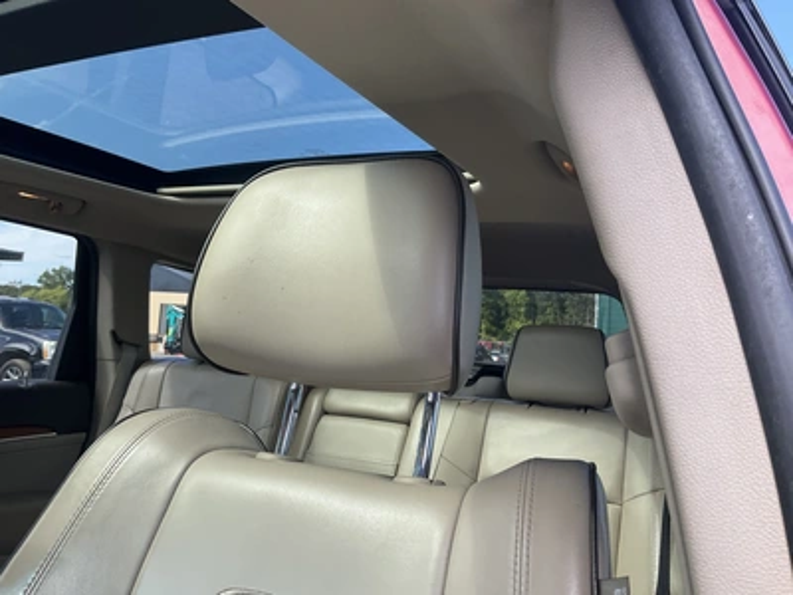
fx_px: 664
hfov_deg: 61.7
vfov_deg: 48.2
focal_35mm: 29
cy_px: 298
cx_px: 396
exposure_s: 1/126
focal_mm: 3
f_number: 1.8
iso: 20
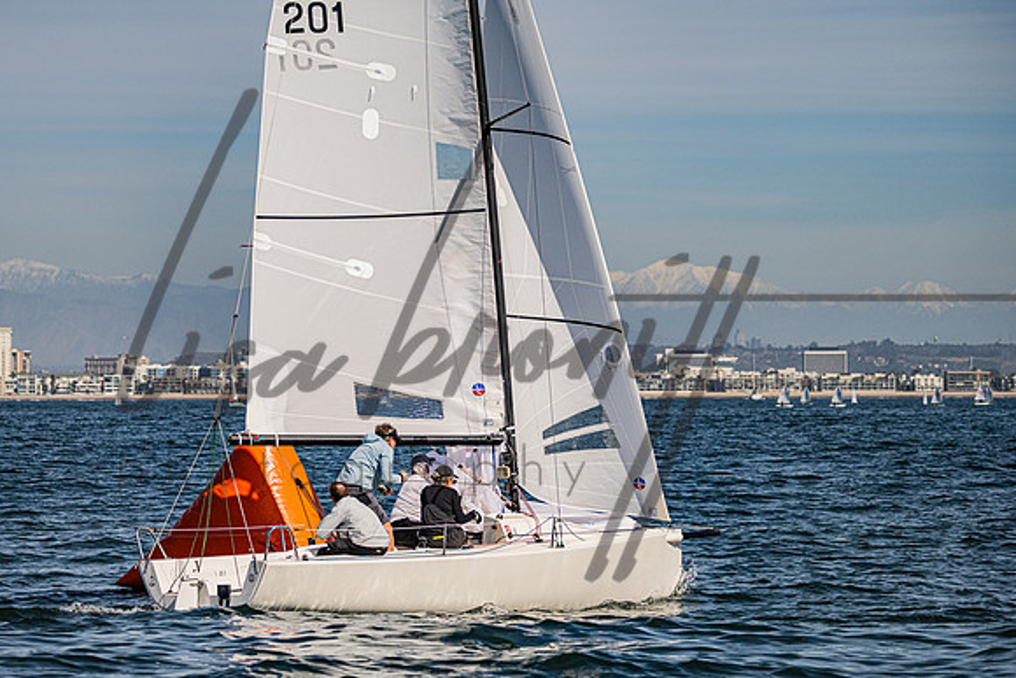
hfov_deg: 13.2
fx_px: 4391
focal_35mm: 156
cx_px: 441
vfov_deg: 8.8
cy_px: 381
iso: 320
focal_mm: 135
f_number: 5.6
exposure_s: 1/5000
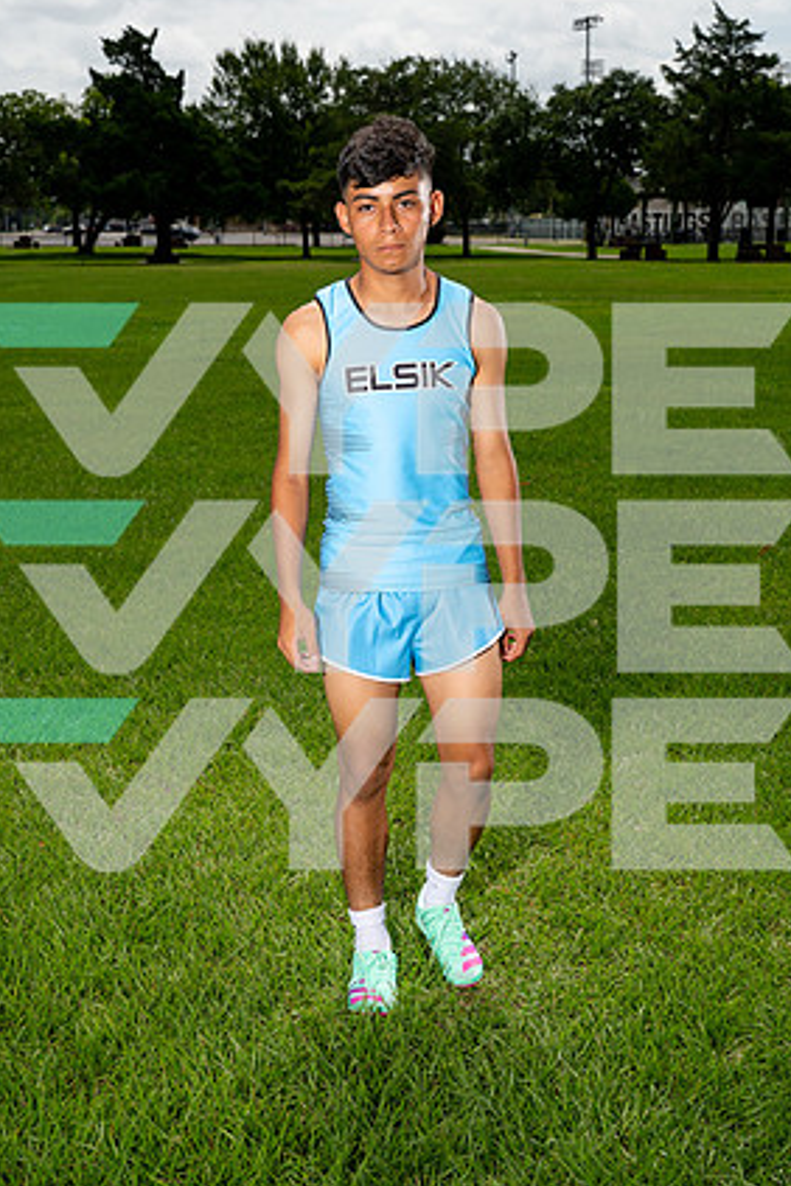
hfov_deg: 27.0
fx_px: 1648
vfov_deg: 39.6
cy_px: 589
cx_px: 390
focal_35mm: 50
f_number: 8
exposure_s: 1/1250
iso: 250
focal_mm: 47
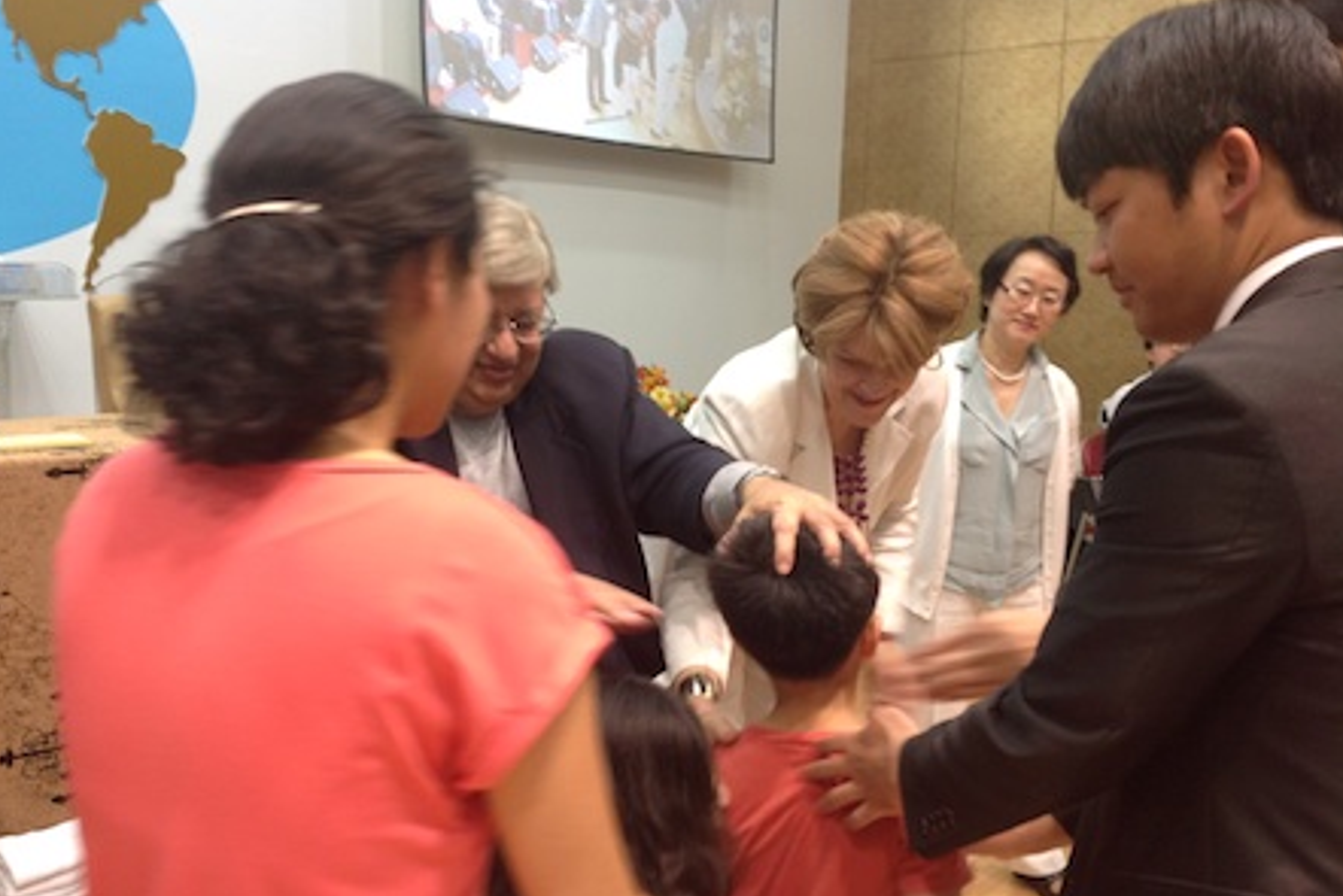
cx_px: 665
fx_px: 1381
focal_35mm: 37
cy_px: 453
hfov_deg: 51.9
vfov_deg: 36.0
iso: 100
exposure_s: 1/17
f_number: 2.4
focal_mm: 4.28
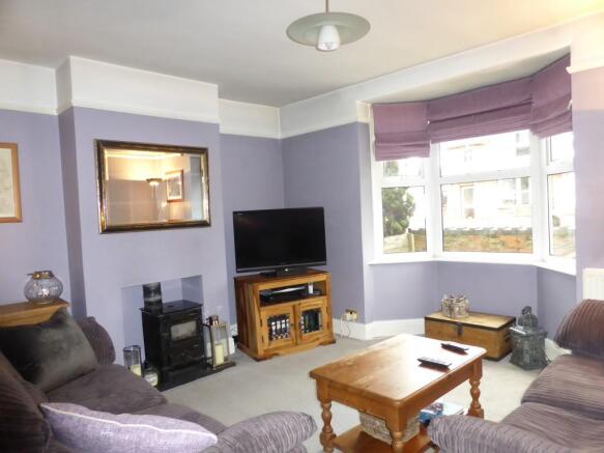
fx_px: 419
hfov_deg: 71.6
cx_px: 302
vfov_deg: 56.8
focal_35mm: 24
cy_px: 226
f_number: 3.3
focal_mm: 4.3
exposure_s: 1/60
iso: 640
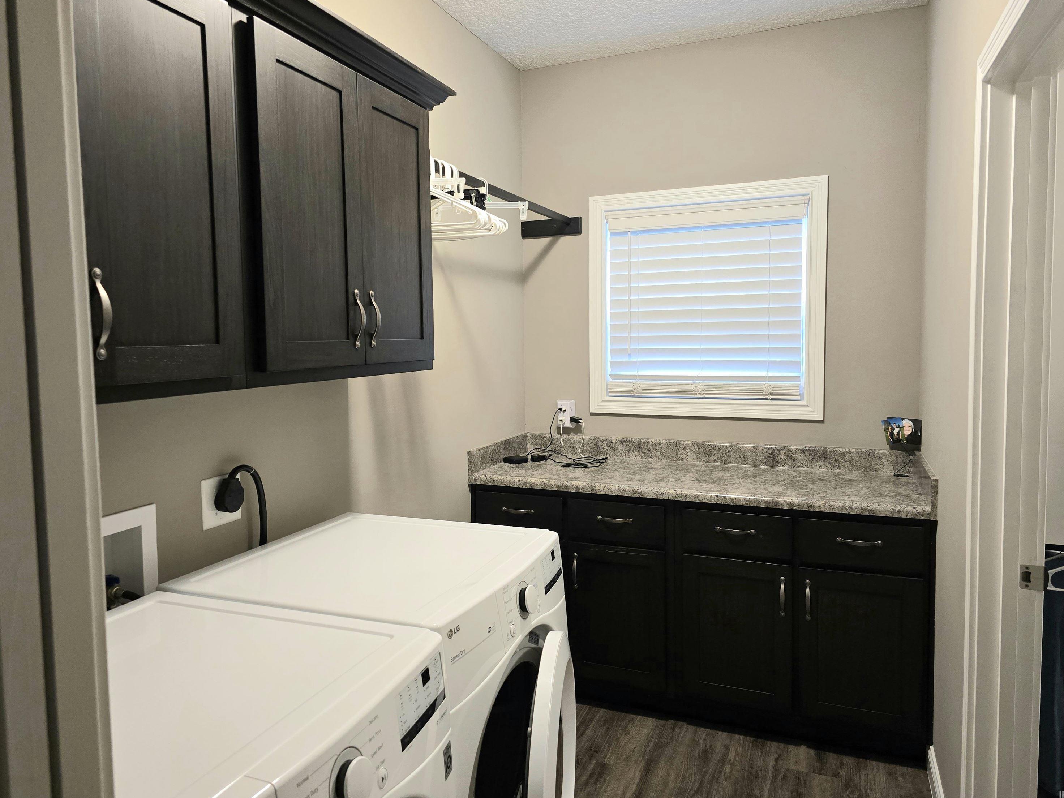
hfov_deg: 71.6
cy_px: 385
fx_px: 738
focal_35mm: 24
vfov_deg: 56.8
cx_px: 532
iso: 500
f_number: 1.7
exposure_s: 1/120
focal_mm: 6.3
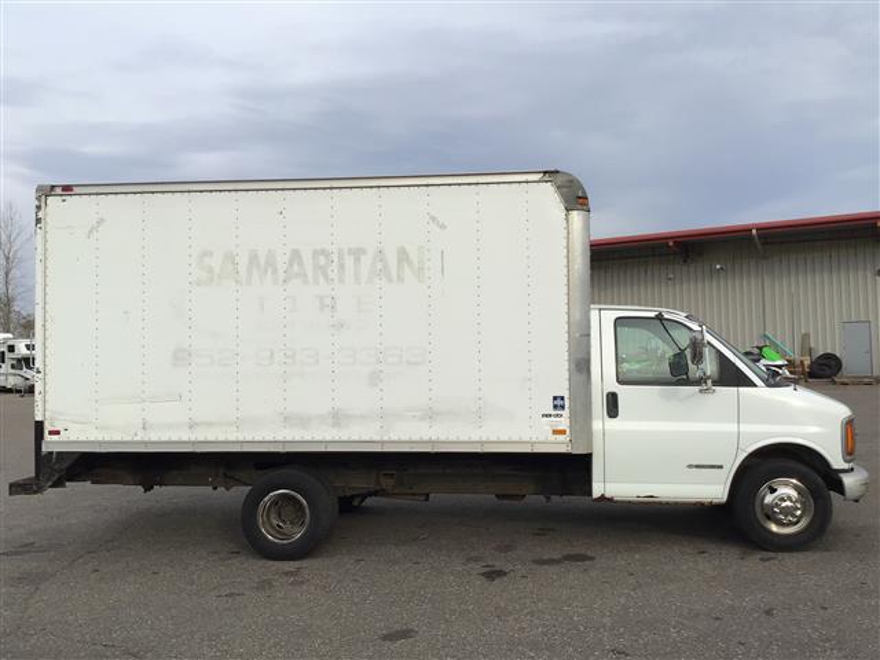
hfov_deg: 58.4
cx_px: 440
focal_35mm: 31
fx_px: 788
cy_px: 330
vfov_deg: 45.4
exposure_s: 1/708
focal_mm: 3.3
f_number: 2.4
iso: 25
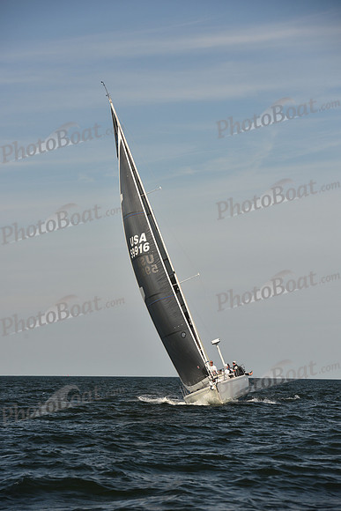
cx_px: 170
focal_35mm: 122
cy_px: 256
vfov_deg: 16.8
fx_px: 1732
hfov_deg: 11.2
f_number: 6.3
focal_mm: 122
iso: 250
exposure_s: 1/640
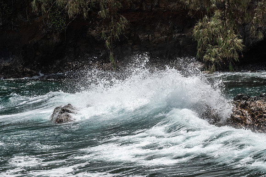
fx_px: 690
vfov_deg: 14.6
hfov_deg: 21.7
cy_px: 67
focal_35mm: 93
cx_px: 177
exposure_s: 1/640
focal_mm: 70
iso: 200
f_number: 16
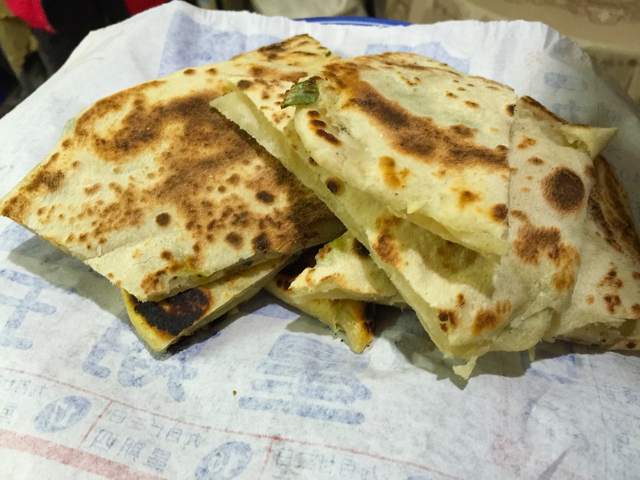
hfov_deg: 61.7
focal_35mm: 29
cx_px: 320
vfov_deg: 48.2
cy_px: 240
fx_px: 536
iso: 125
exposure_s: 1/15
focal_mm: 4.15
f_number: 2.2
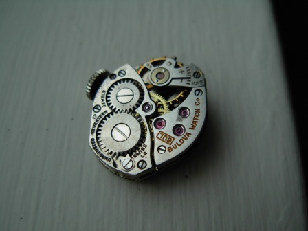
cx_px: 154
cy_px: 116
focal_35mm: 38
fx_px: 338
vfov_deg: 37.7
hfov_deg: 49.0
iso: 79
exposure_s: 1/192
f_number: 2.9
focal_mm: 6.3
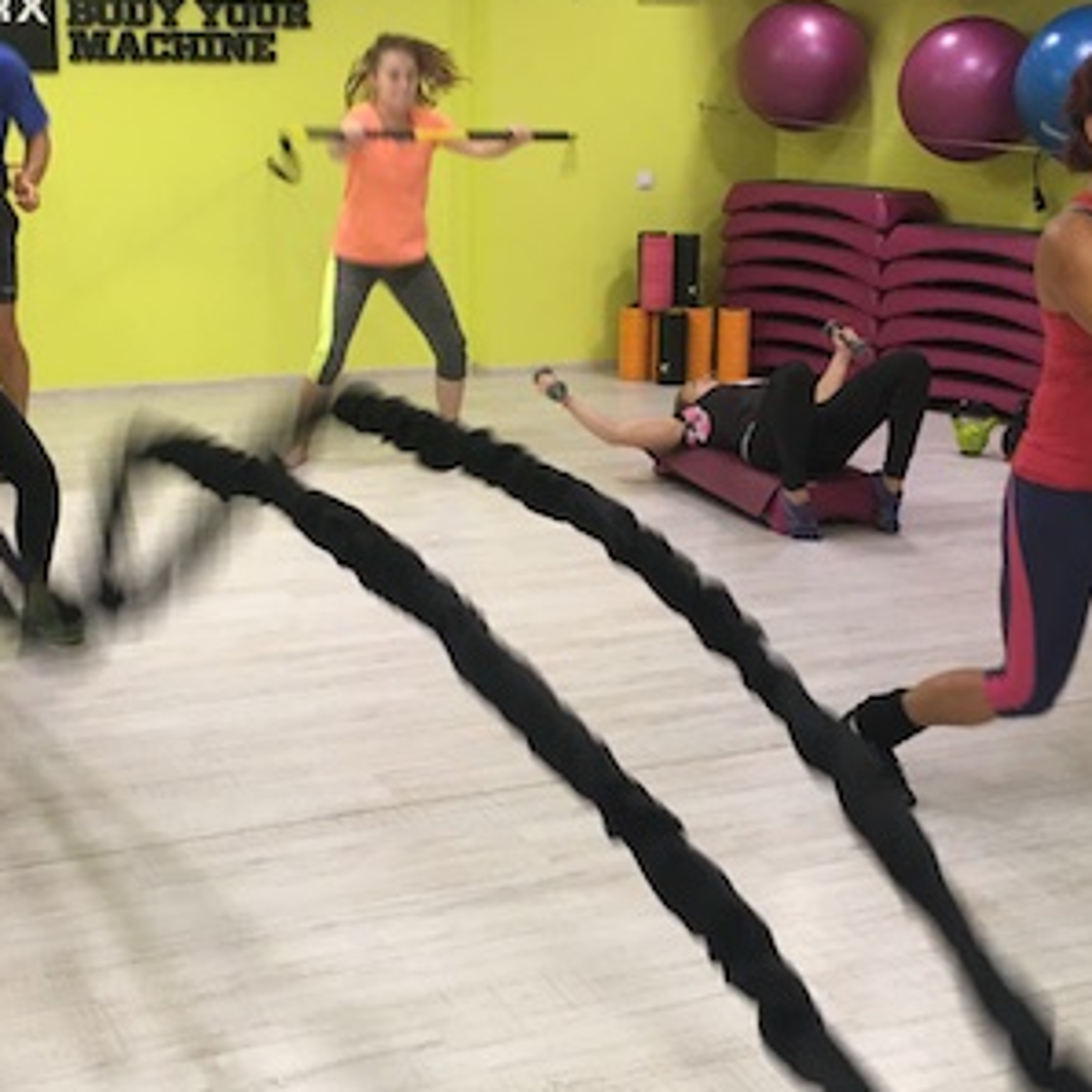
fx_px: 1963
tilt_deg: -12.0
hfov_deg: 31.1
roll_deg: -0.6
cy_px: 476
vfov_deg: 31.1
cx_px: 513
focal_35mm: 55
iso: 100
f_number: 2.2
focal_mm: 4.15
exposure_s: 1/33
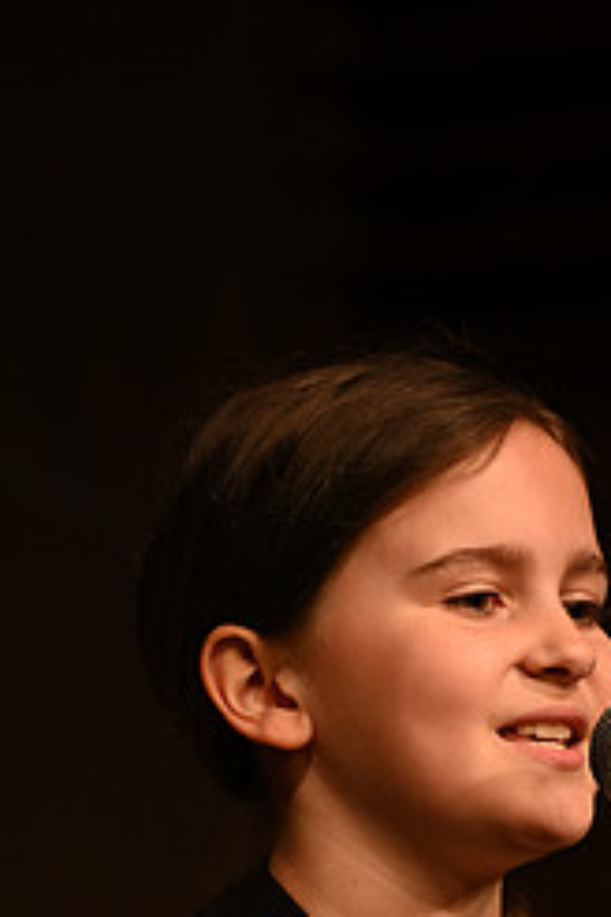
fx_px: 12015
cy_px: 954
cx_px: 602
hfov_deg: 2.9
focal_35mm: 472
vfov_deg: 4.4
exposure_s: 1/400
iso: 1000
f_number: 2.8
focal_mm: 200
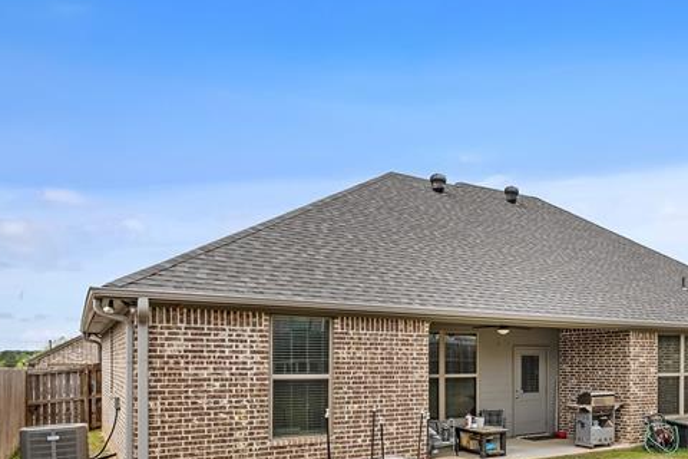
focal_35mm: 32
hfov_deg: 53.8
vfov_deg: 39.7
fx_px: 612
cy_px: 359
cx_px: 573
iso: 800
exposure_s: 1/1600
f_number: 8
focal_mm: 15
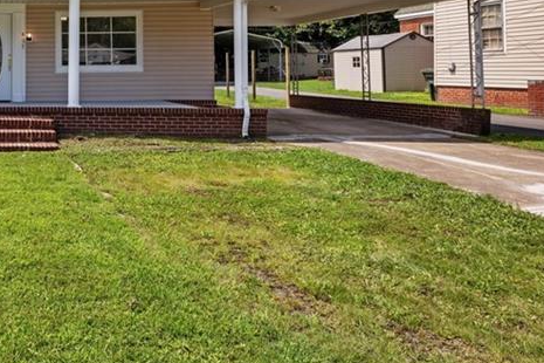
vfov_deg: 38.1
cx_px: -6
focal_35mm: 33
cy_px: 58
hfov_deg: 47.1
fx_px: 499
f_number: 8
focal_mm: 15
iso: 200
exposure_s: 1/400
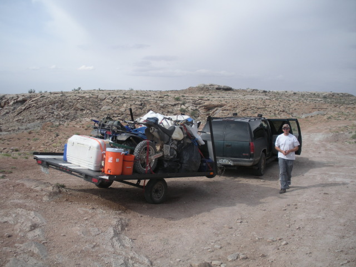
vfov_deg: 39.7
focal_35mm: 36
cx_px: 178
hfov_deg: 51.4
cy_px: 134
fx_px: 370
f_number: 3.5
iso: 64
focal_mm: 6.3
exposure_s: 1/689
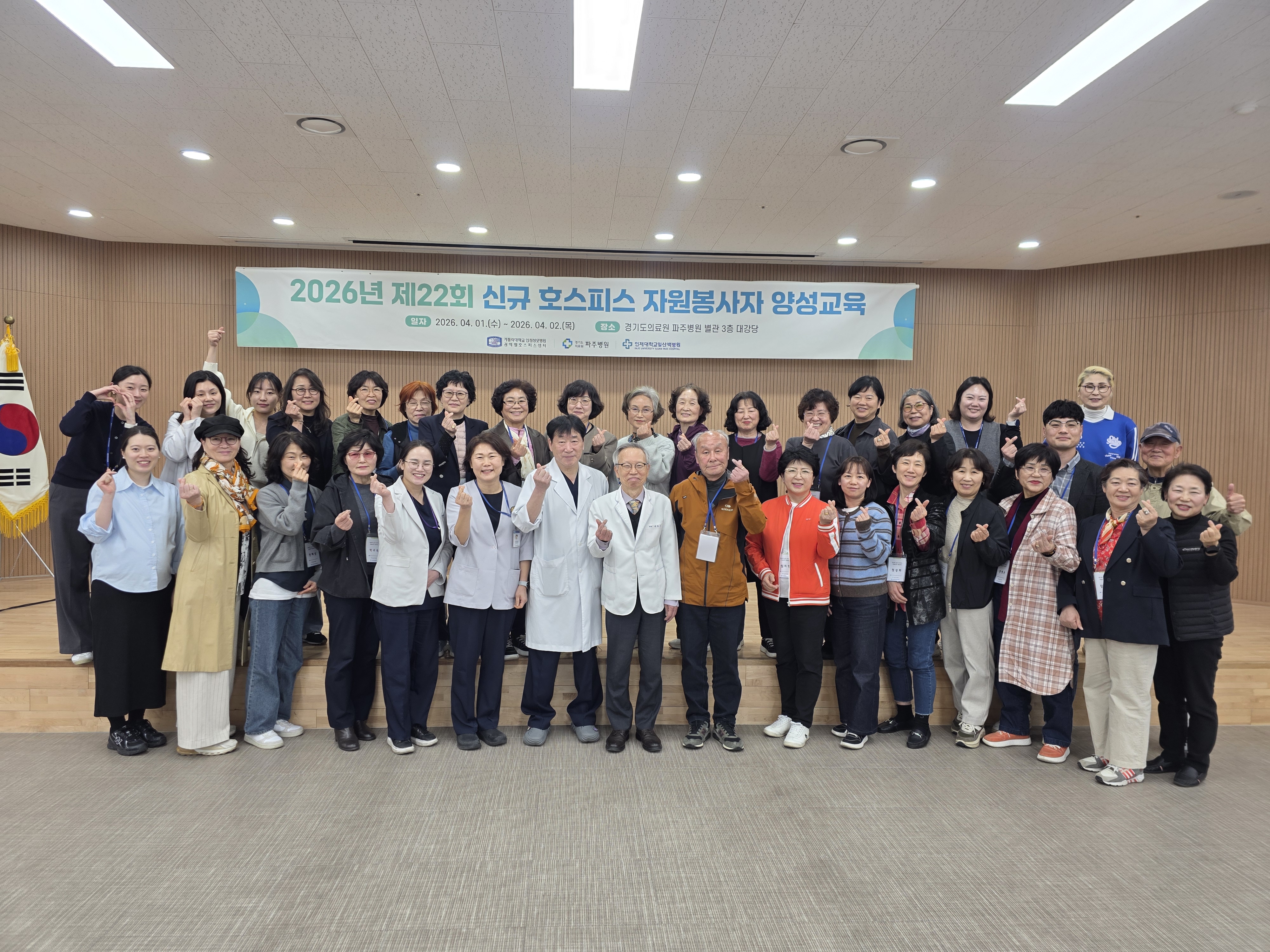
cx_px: 635
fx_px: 844
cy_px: 476
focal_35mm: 23
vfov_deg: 58.9
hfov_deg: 73.9
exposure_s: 1/120
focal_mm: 6.3
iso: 80
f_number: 1.7
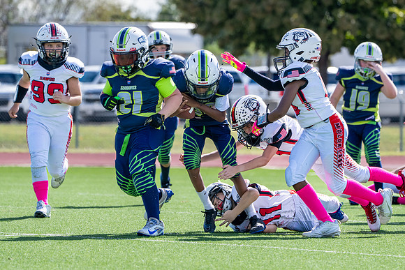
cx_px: 217
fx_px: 3865
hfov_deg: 6.0
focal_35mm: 343
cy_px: 126
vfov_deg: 4.0
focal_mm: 250
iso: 640
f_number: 5.6
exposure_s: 1/2500
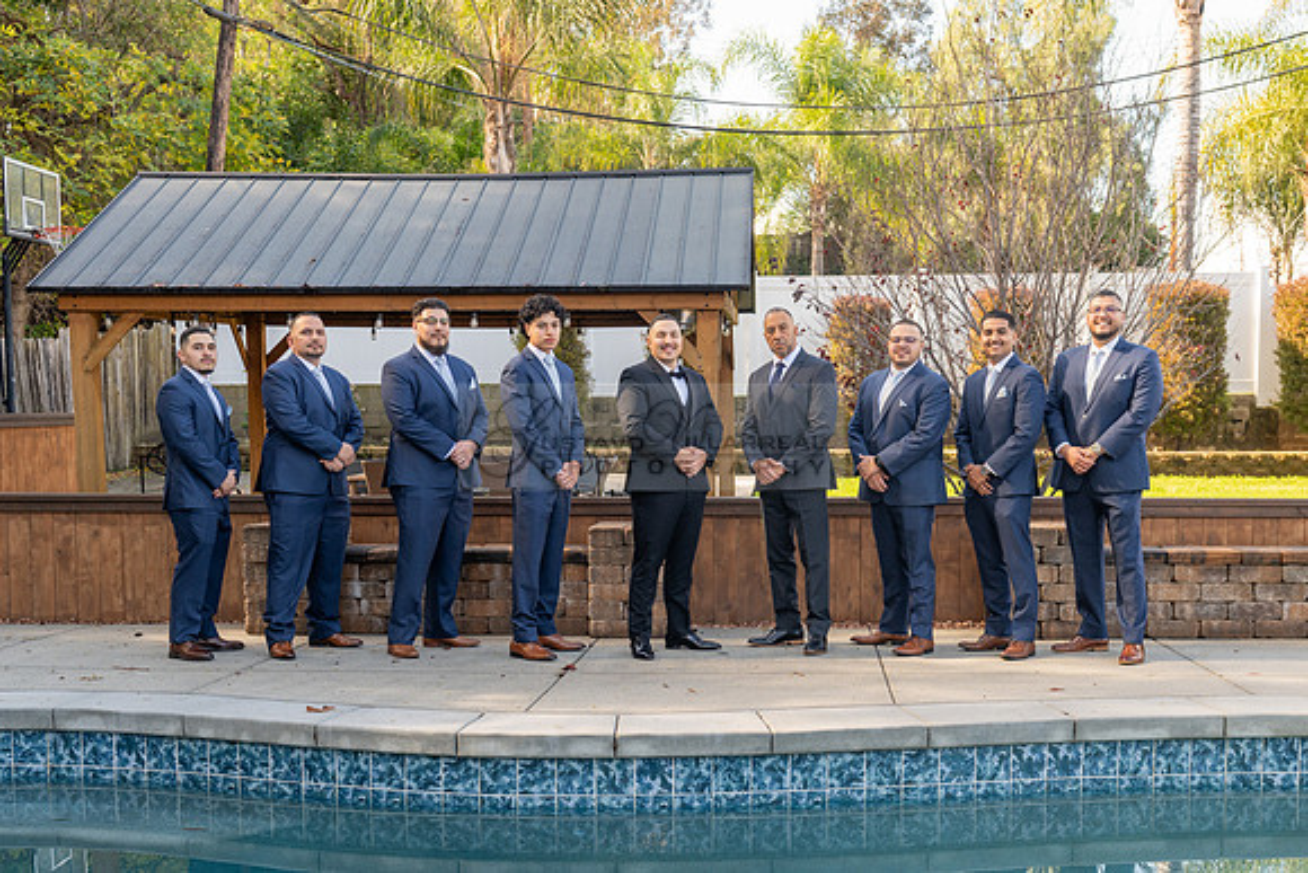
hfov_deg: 44.2
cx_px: 688
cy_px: 560
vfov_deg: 30.2
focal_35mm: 44
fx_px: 1608
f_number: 6.3
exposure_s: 1/160
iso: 320
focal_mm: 32
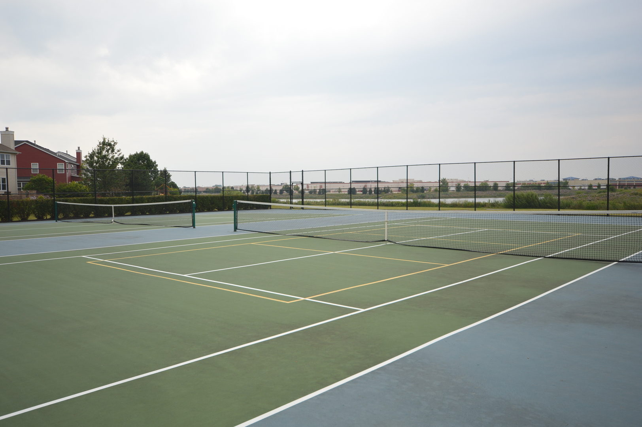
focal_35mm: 30
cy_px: 214
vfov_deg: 43.5
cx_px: 321
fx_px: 535
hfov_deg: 62.0
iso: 100
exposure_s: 1/200
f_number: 7.1
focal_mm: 20
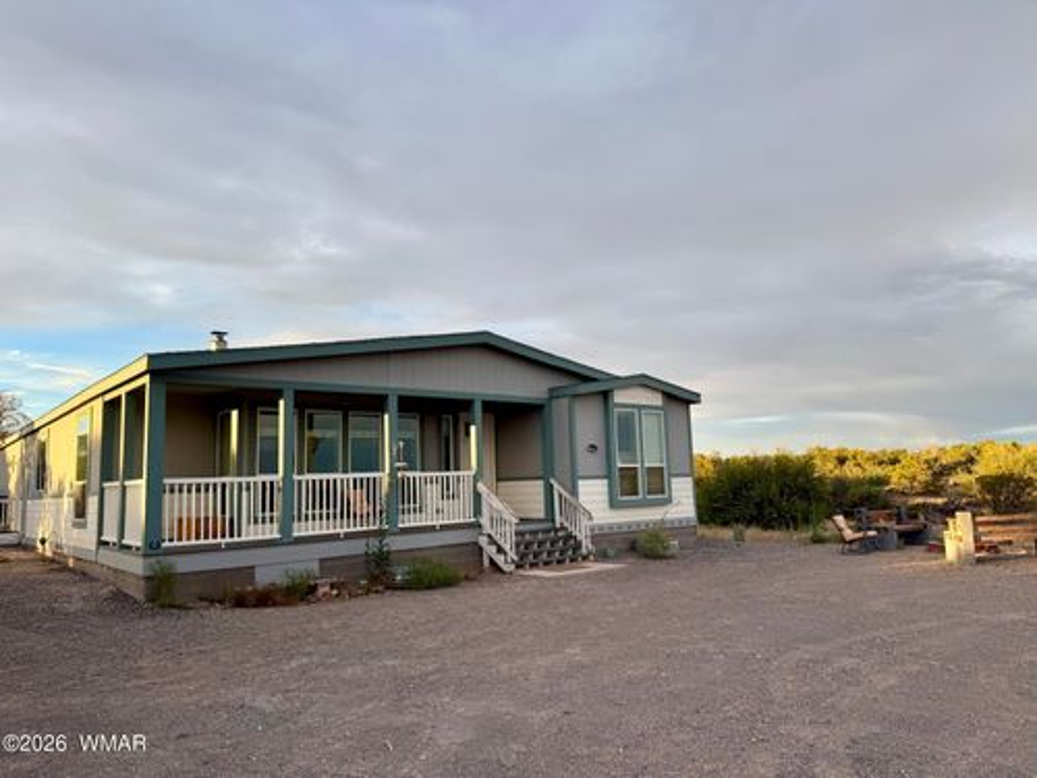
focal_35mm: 24
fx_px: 719
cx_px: 518
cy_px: 389
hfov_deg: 71.6
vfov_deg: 56.8
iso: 80
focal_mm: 6.76
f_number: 1.78
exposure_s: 1/602
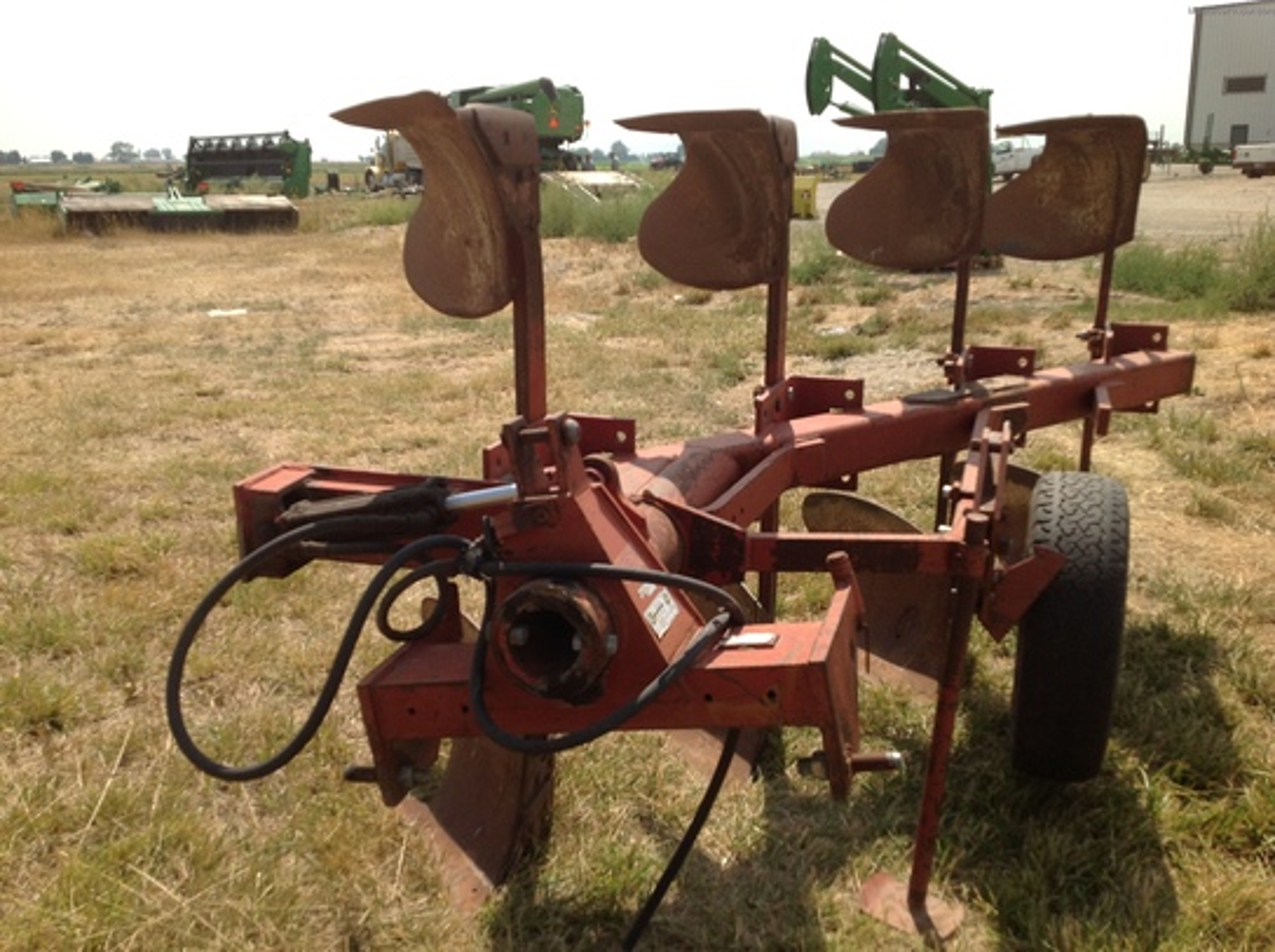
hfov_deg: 52.7
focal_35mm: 35
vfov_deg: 40.6
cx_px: 638
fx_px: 1287
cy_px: 476
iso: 80
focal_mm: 4.28
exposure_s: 1/1890
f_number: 2.4
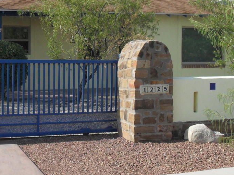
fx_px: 473
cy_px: 46
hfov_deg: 27.7
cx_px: 90
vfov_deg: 20.9
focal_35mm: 70
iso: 100
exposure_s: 1/125
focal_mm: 6.2
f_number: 8.9
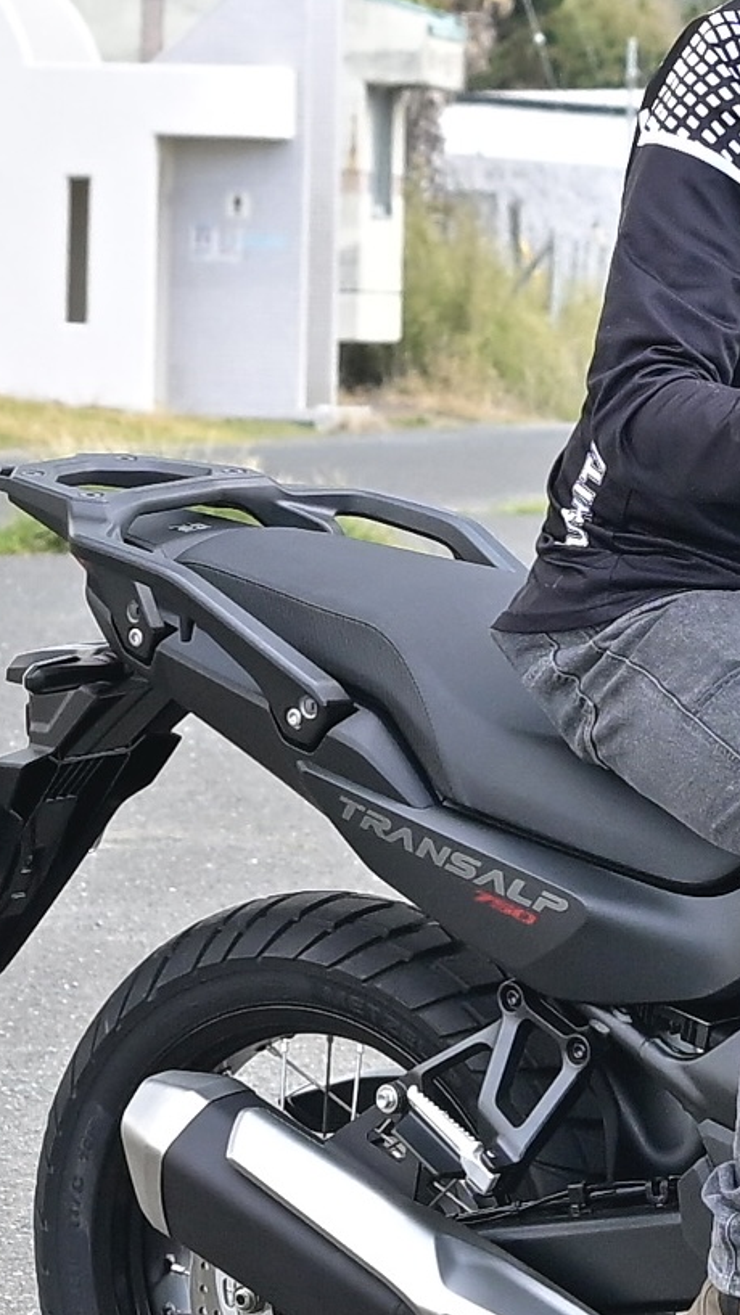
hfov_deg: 6.8
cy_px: 697
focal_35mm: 176
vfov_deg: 12.2
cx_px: 1168
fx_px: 6141
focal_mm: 38
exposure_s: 1/800
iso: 320
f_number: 4
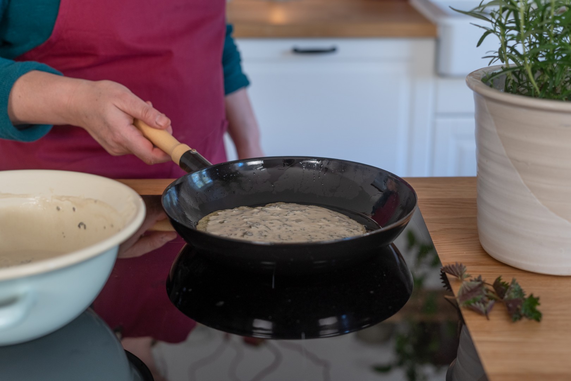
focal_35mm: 50
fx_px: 793
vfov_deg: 27.0
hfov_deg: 39.6
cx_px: 286
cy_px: 190
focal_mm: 50
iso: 400
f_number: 3.5
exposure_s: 1/80
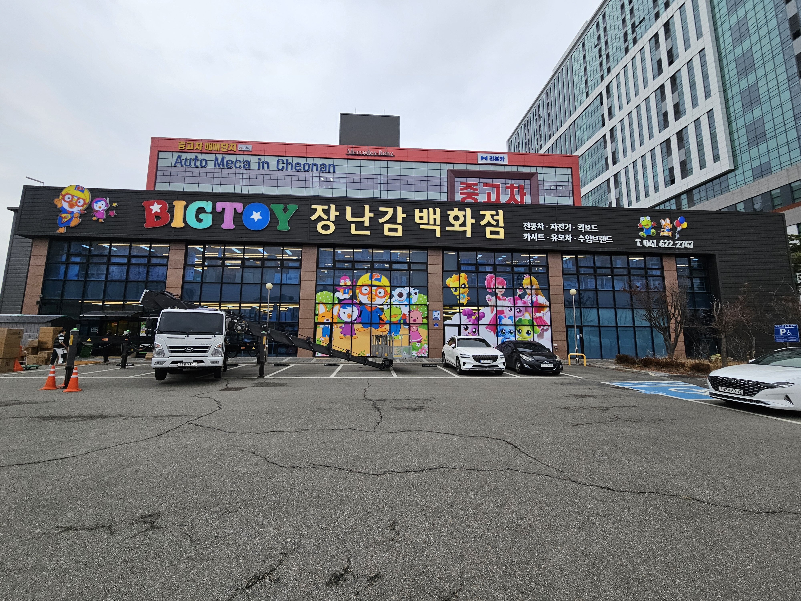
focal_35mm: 13
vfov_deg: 89.9
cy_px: 300
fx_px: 301
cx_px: 400
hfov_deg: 106.2
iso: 80
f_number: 2.2
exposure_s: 1/1000
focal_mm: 2.2
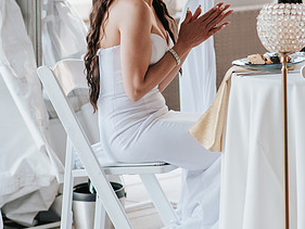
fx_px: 1728
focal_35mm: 196
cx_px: 157
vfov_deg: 7.6
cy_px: 46
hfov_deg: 10.1
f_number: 2.5
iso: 100
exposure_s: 1/250
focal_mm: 85
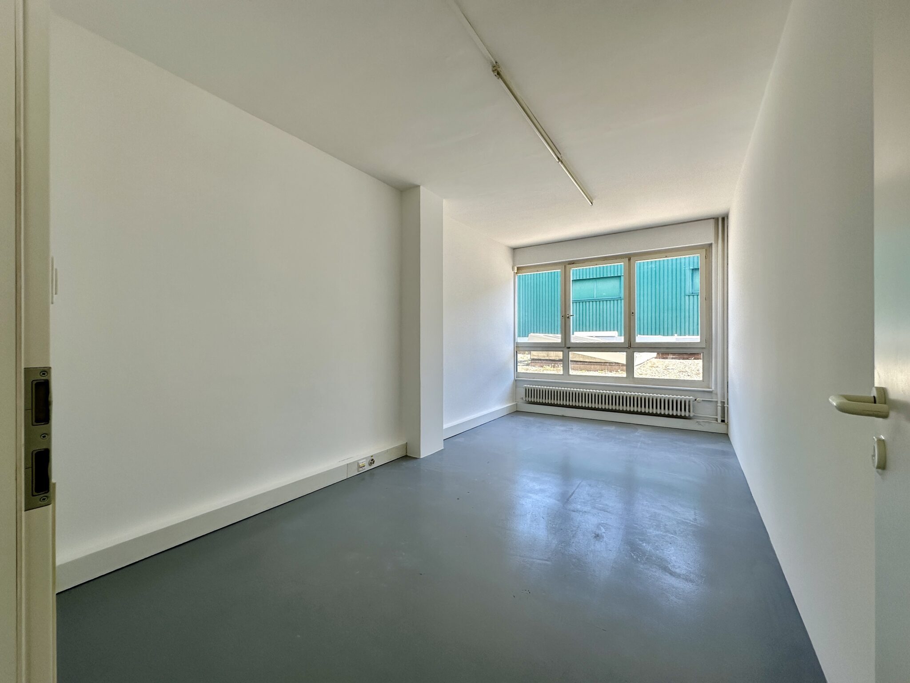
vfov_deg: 85.7
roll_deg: +0.2
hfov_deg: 102.1
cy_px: 342
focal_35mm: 14
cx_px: 455
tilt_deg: -0.1
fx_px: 368
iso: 40
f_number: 2.2
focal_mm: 2.22
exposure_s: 1/184
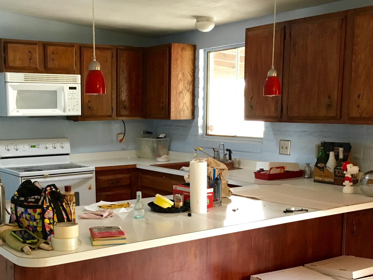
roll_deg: +2.2
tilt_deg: -9.4
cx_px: 146
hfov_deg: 40.2
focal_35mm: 47
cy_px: 190
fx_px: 506
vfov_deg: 30.6
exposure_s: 1/30
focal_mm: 4.15
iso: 160
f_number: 2.2
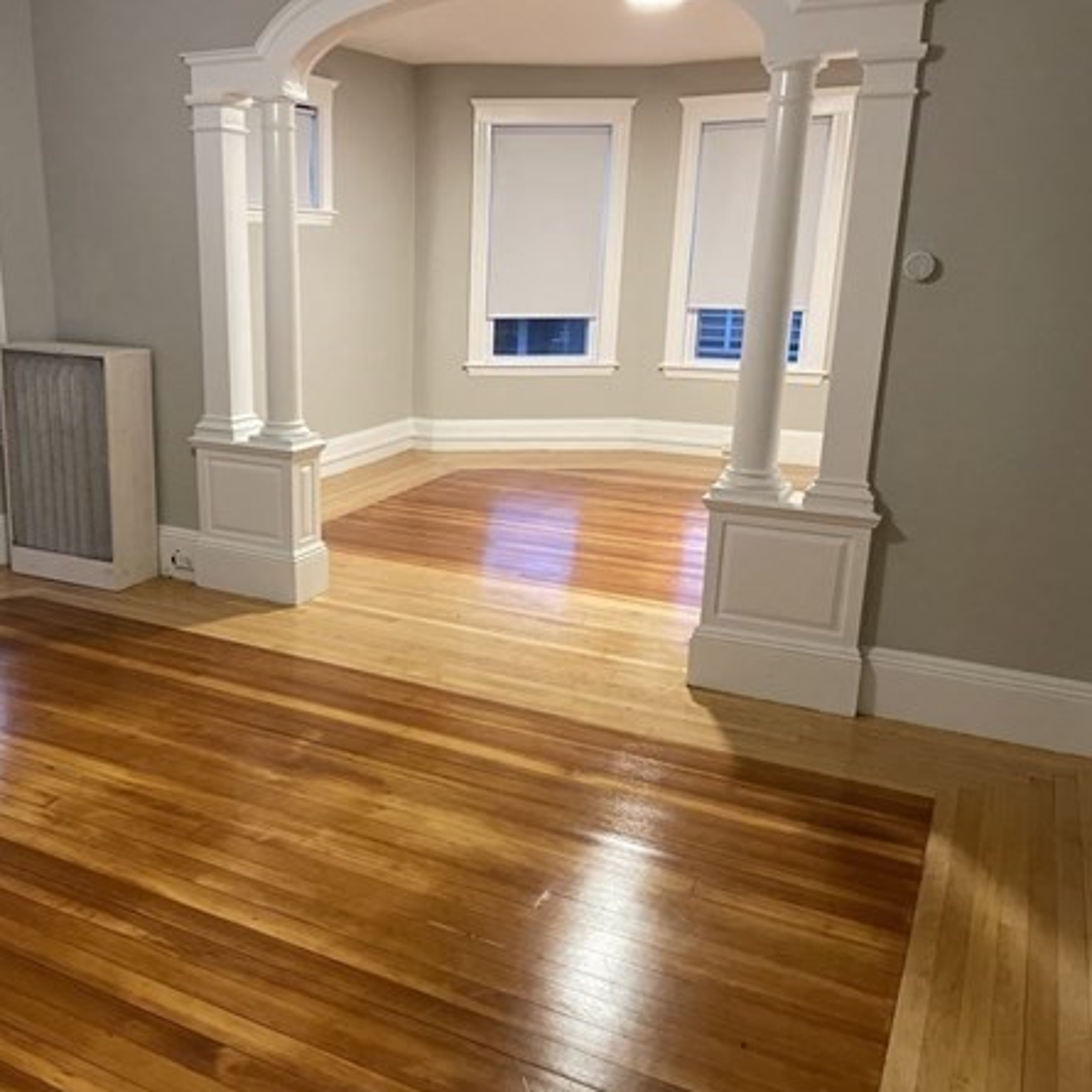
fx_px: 1106
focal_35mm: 31
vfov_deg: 52.5
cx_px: 378
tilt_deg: -14.1
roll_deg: -0.6
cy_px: 550
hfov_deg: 51.7
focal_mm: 4.2
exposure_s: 1/60
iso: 500
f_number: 1.6
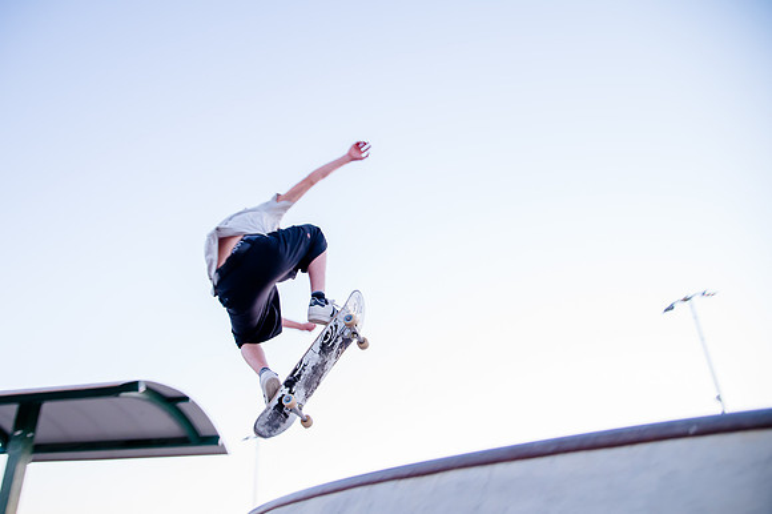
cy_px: 275
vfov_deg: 47.4
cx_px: 341
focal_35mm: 27
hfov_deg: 66.6
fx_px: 585
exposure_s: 1/160
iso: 1250
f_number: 4
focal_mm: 24
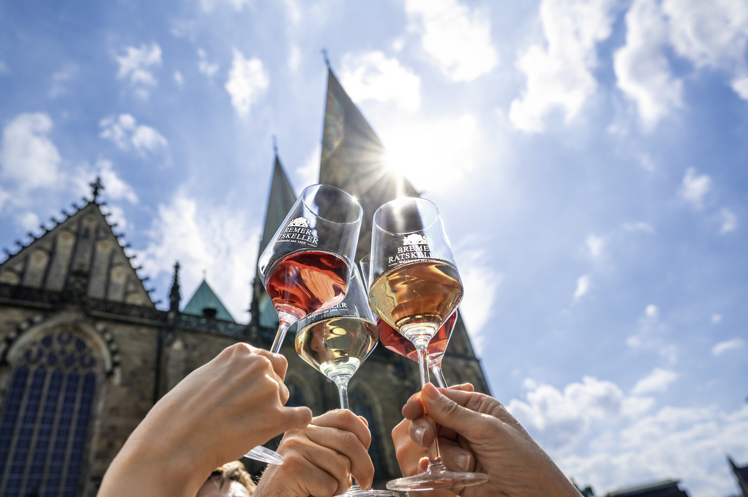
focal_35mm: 24
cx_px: 374
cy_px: 248
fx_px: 498
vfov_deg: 53.1
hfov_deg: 73.8
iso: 100
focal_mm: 24
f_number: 5
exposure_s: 1/2000
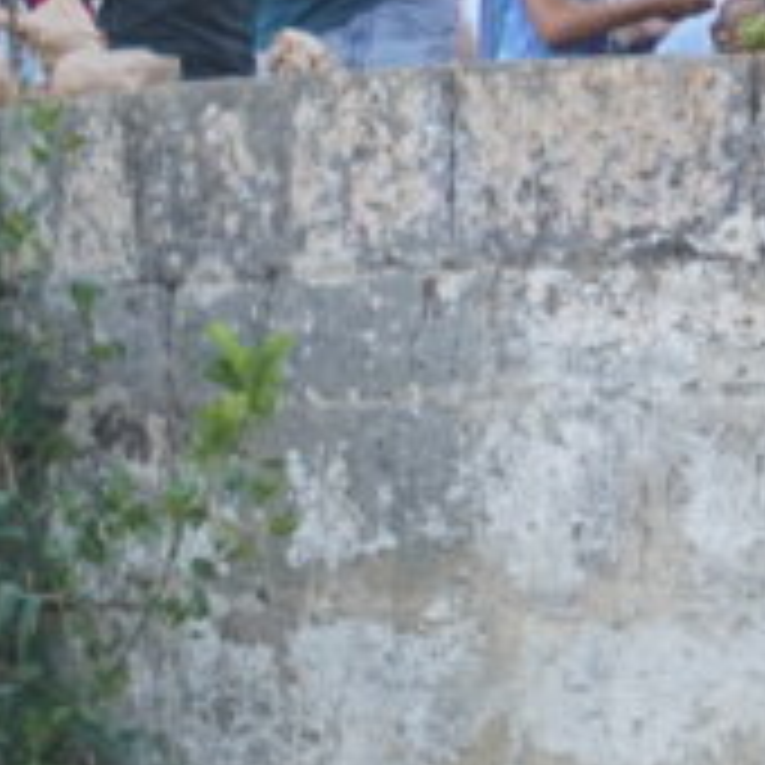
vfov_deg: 3.3
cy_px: -38
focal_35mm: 527
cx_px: 1966
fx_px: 13181
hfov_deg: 3.3
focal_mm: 55
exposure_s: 1/160
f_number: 4.5
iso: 320
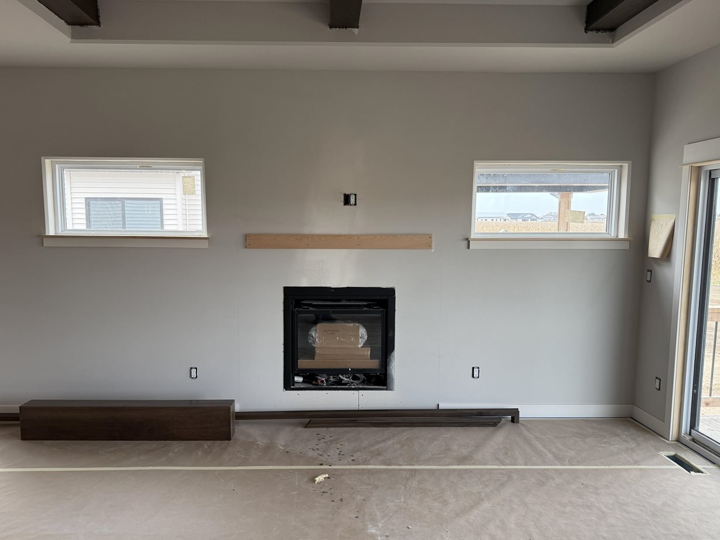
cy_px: 278
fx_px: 520
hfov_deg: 69.4
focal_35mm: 25
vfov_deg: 54.9
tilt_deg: -4.8
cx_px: 347
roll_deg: -0.7
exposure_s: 1/230
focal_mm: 6.76
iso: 125
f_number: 1.78
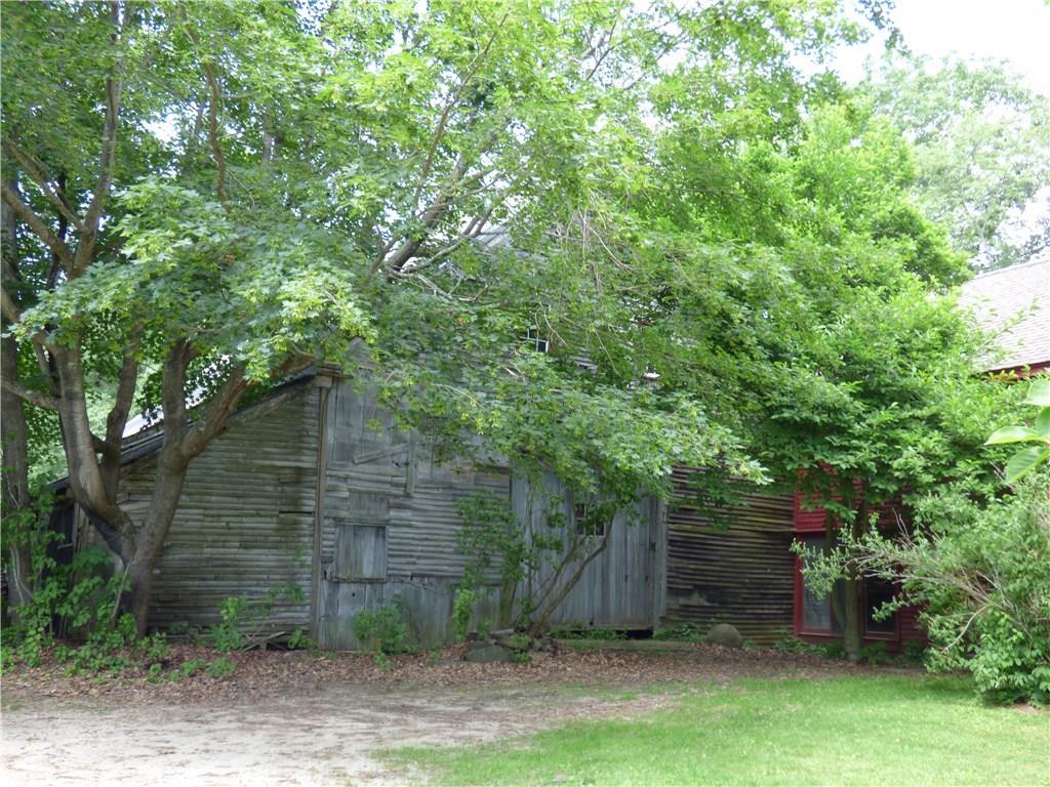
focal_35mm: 37
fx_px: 1122
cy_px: 394
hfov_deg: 50.1
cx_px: 525
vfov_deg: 38.7
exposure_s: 1/60
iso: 100
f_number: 3.5
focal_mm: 6.47
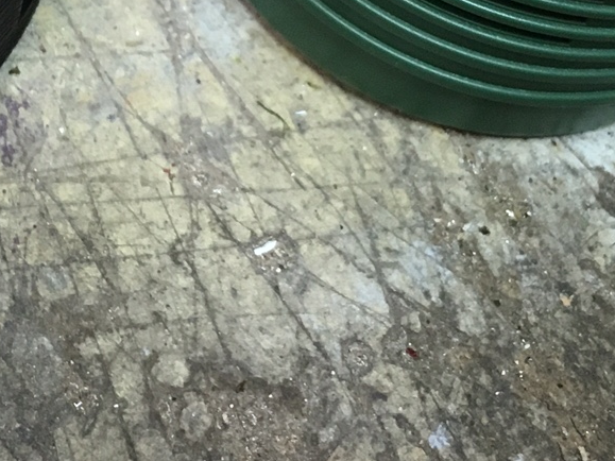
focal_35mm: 101
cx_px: 99
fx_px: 1794
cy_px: -210
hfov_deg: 19.2
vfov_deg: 13.8
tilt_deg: -53.0
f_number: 2.2
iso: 160
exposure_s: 1/33
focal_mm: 4.15
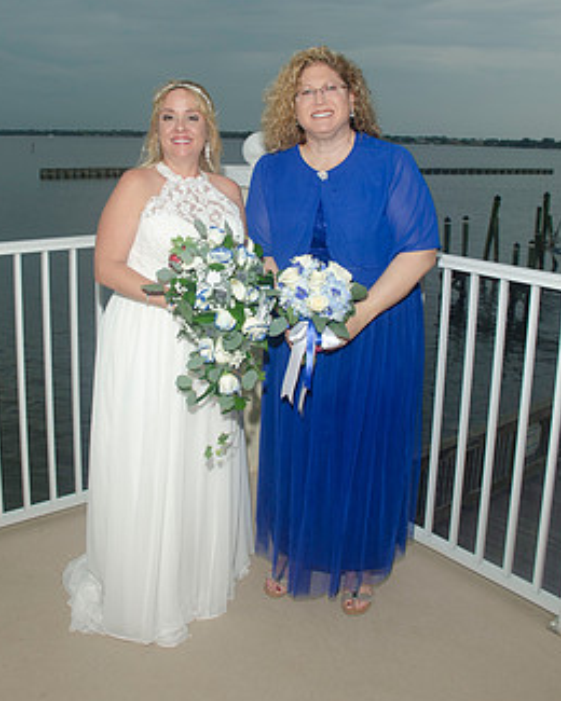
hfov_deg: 42.2
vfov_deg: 51.2
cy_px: 278
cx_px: 255
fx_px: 726
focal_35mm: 35
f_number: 5.6
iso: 200
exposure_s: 1/160
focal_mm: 18
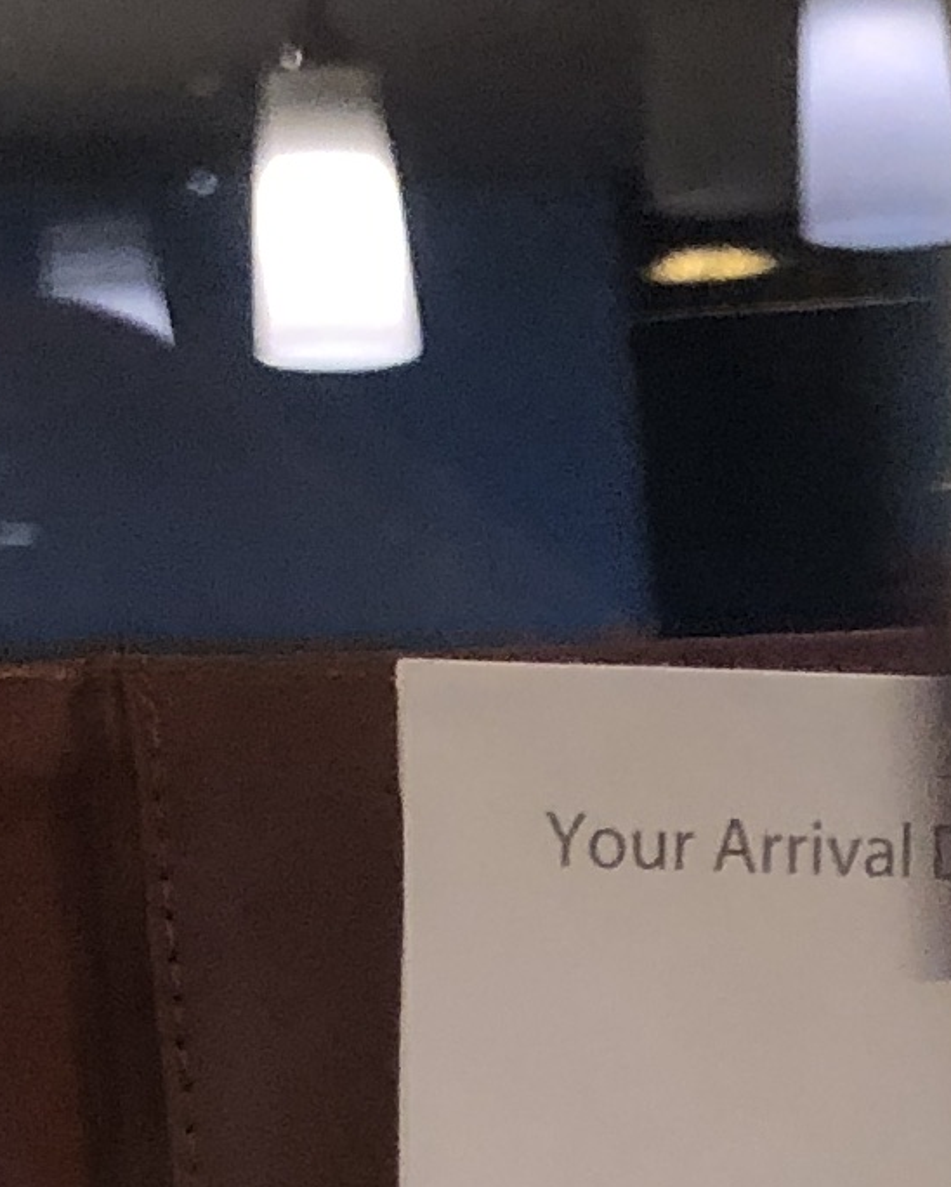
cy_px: 2194
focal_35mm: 161
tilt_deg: -11.7
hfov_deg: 9.4
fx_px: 5659
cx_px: 1255
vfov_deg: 11.1
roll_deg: +2.6
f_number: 1.8
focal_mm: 3.99
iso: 32
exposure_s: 1/25
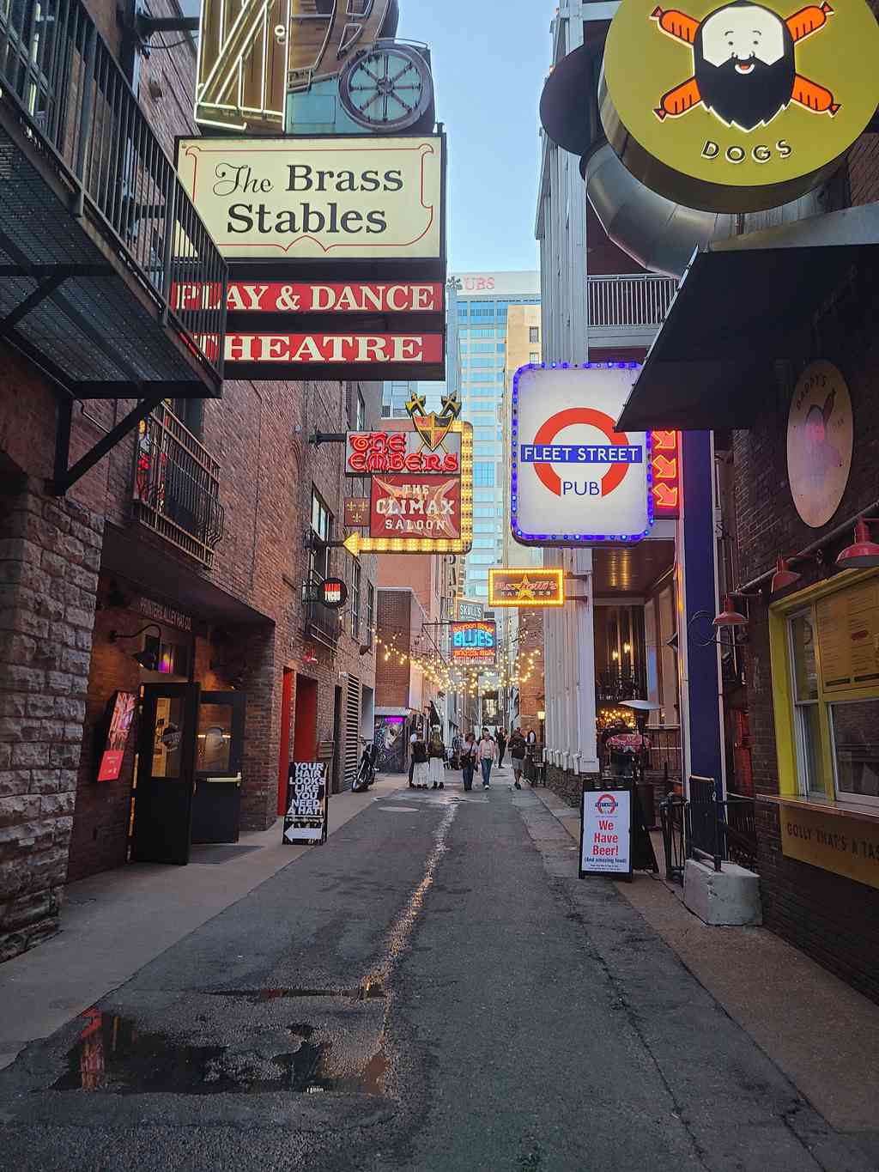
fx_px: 880
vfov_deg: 67.3
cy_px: 586
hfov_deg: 53.1
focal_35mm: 26
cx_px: 440
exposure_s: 1/60
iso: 50
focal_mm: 5.4
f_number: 1.8
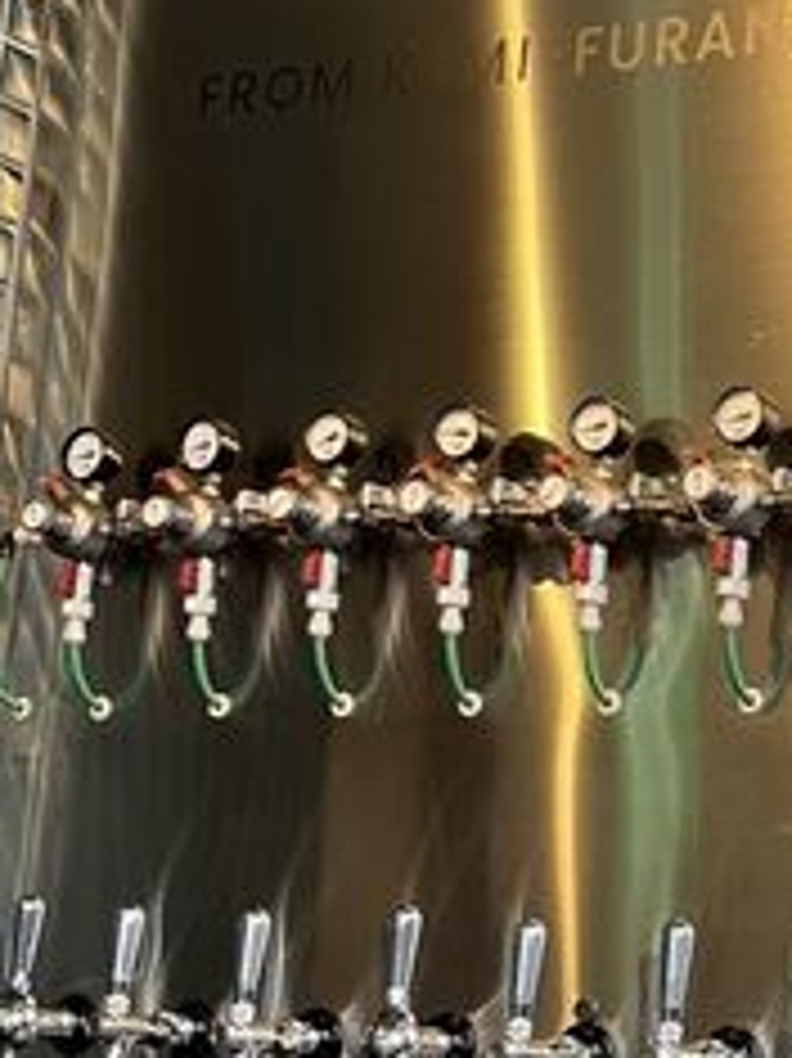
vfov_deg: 23.3
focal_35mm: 84
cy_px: 581
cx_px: 986
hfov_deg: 16.7
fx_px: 2565
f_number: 1.6
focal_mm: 5.1
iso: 100
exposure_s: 1/50
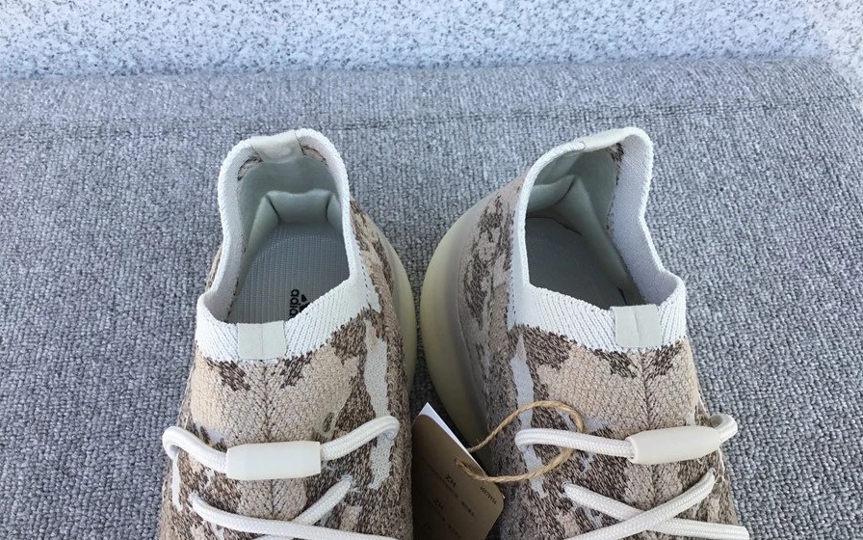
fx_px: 776
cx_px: 431
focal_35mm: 33
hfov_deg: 58.1
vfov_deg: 38.3
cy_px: 285
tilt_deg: -54.2
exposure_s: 1/264
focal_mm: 3.3
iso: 25
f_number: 2.4
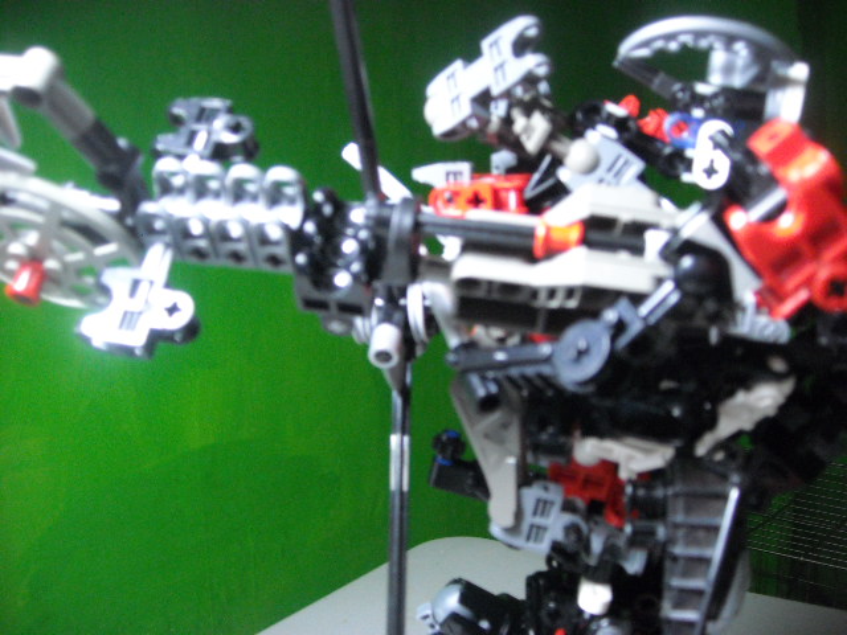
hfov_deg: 52.6
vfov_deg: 40.7
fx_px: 856
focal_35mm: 35
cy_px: 318
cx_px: 424
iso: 400
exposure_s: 1/42
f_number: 2.8
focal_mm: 5.7
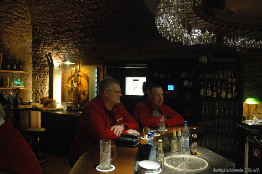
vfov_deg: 39.9
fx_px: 240
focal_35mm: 33
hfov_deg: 57.3
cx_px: 131
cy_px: 87
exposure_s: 1/25
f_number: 3.8
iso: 1600
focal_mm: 22
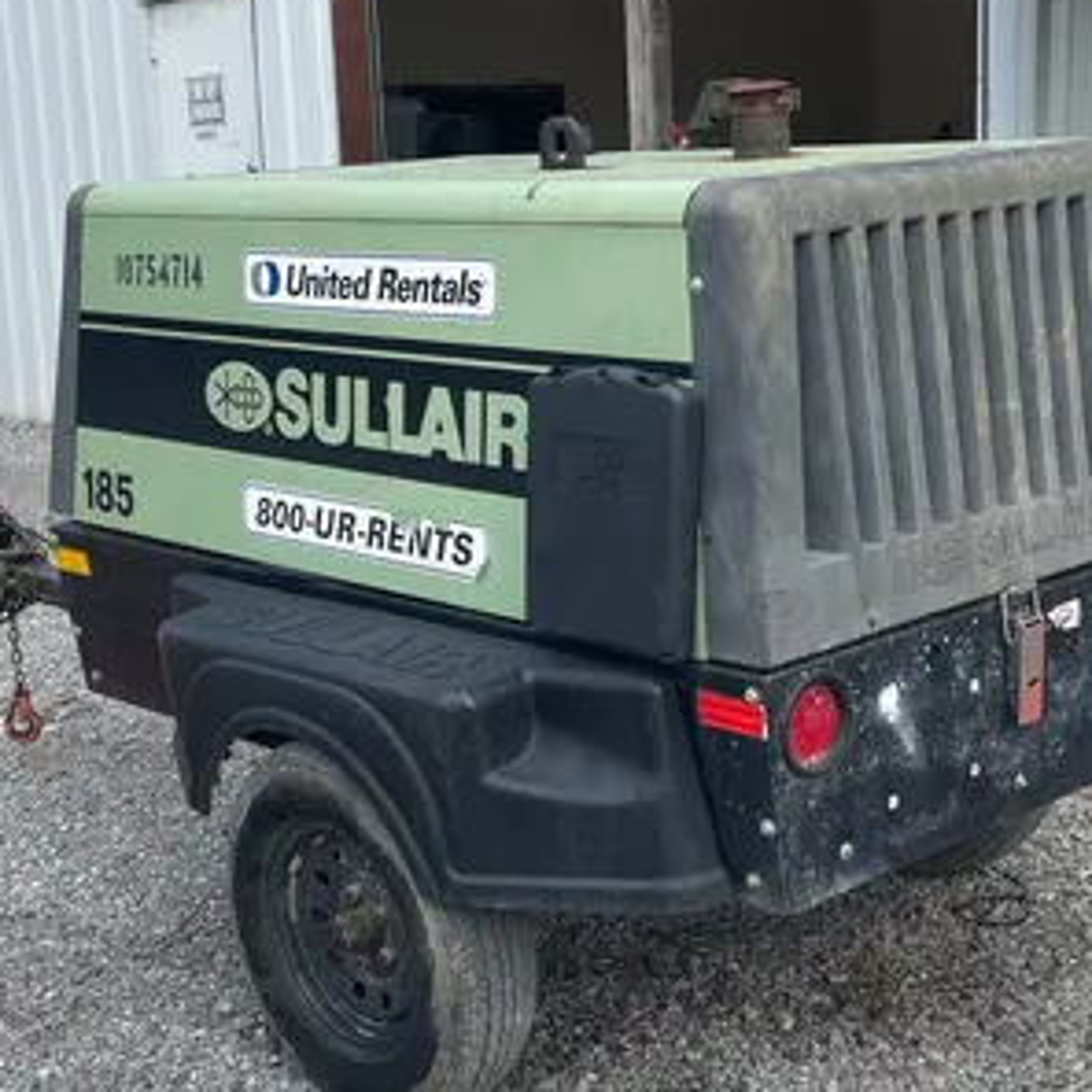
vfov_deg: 29.9
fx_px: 2034
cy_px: 677
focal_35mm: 57
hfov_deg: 30.0
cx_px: 576
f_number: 1.6
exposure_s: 1/1182
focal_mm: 4.2
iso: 32
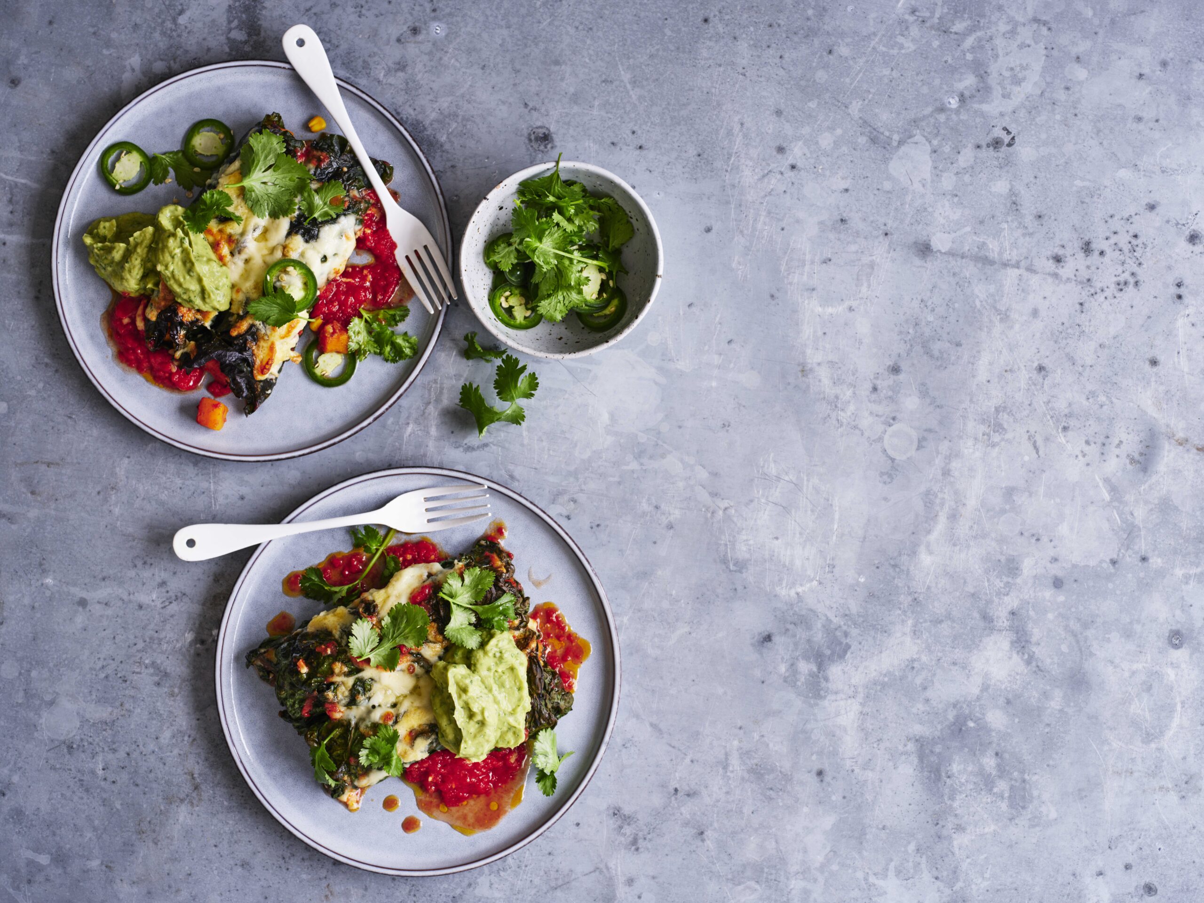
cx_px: 602
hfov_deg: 30.7
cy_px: 452
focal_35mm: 63
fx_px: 2191
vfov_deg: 23.3
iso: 400
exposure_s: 1/13
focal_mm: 80
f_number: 8
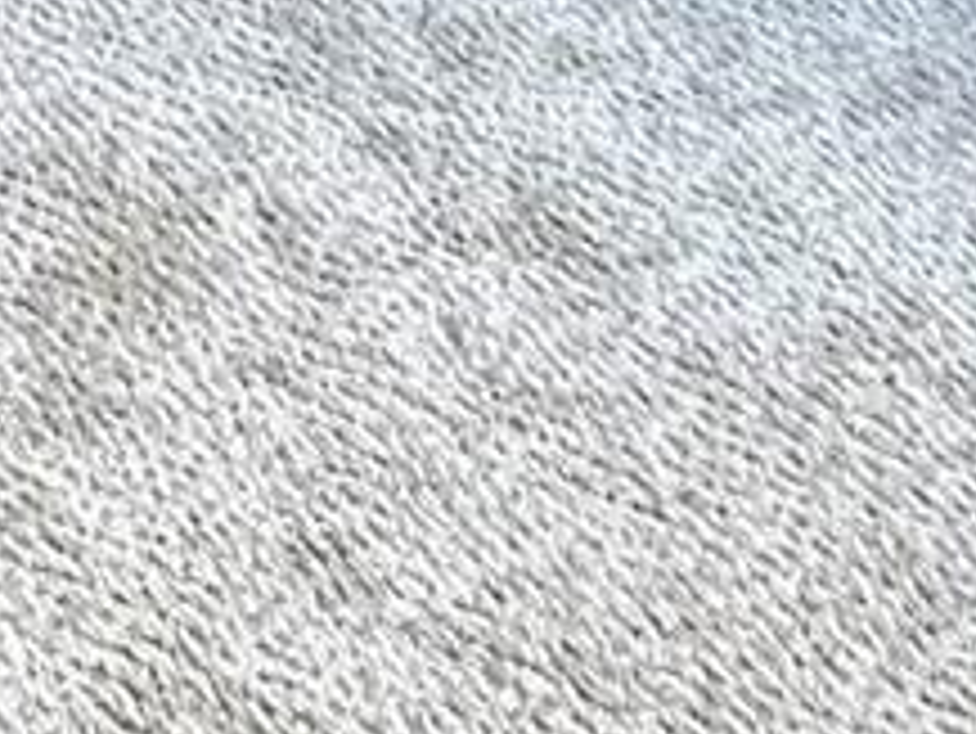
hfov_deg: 18.6
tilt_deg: -13.9
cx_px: 27
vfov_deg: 9.7
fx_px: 2906
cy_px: -1671
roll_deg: -0.2
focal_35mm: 103
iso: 320
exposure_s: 1/68
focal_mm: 2.22
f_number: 2.2
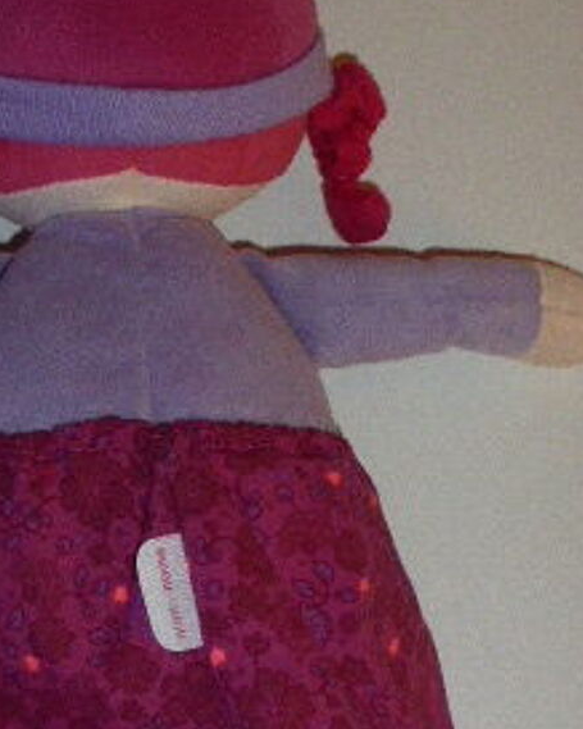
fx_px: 1726
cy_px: 561
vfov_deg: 23.6
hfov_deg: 19.0
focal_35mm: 80
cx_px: 120
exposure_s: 1/60
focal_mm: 6.1
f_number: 3.7
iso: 500
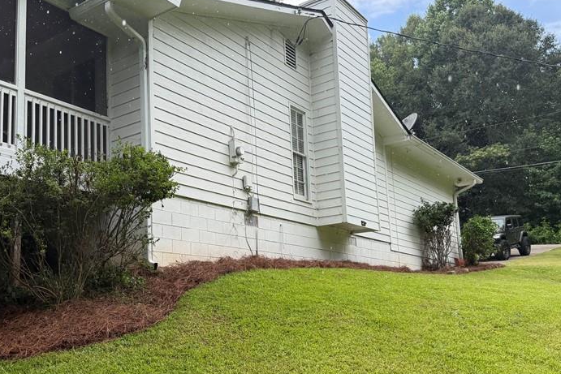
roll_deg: +1.7
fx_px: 577
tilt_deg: +13.3
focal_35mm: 37
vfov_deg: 35.8
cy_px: 226
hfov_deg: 51.7
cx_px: 238
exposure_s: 1/1653
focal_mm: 6.76
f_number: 1.78
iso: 100
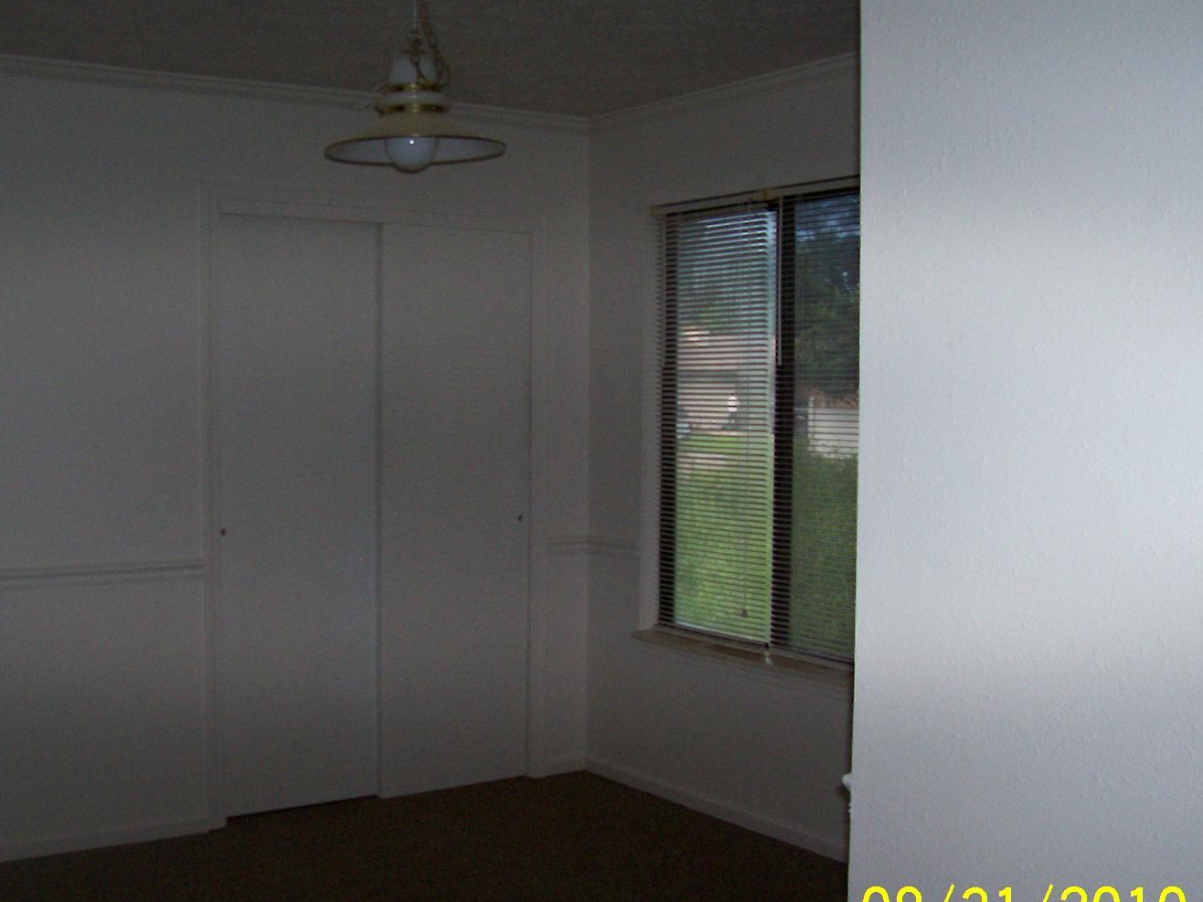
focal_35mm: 43
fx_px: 1494
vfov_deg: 33.6
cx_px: 505
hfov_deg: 43.7
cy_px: 493
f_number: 2.7
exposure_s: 1/112
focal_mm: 5.6
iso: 140
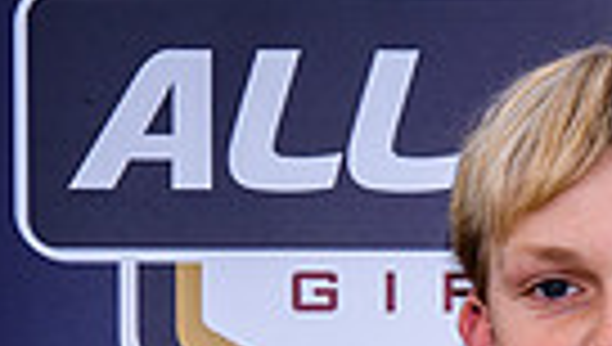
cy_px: 739
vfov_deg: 3.4
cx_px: 566
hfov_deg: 6.0
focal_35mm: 358
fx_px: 5819
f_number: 5.6
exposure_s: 1/160
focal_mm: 42
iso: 100
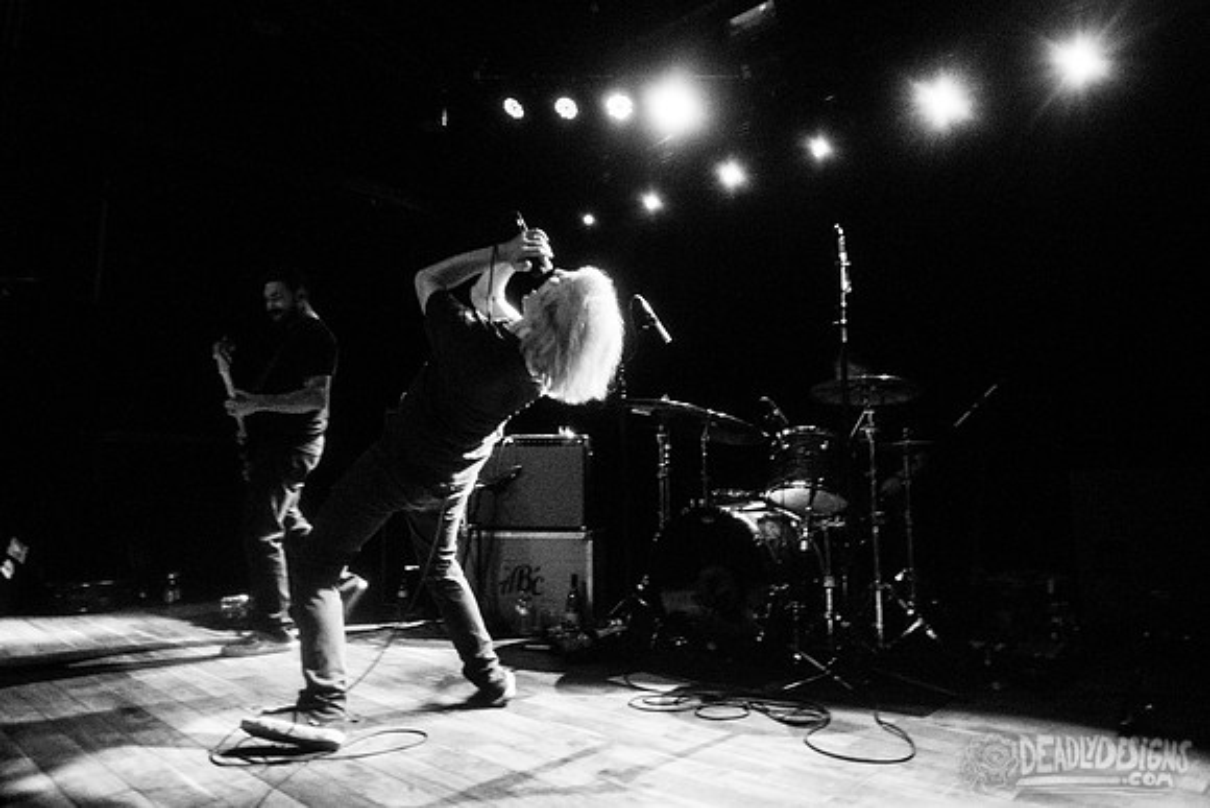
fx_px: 778
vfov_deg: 54.7
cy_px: 366
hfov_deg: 75.6
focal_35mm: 23
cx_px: 567
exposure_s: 1/100
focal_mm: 20
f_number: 2.8
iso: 6400
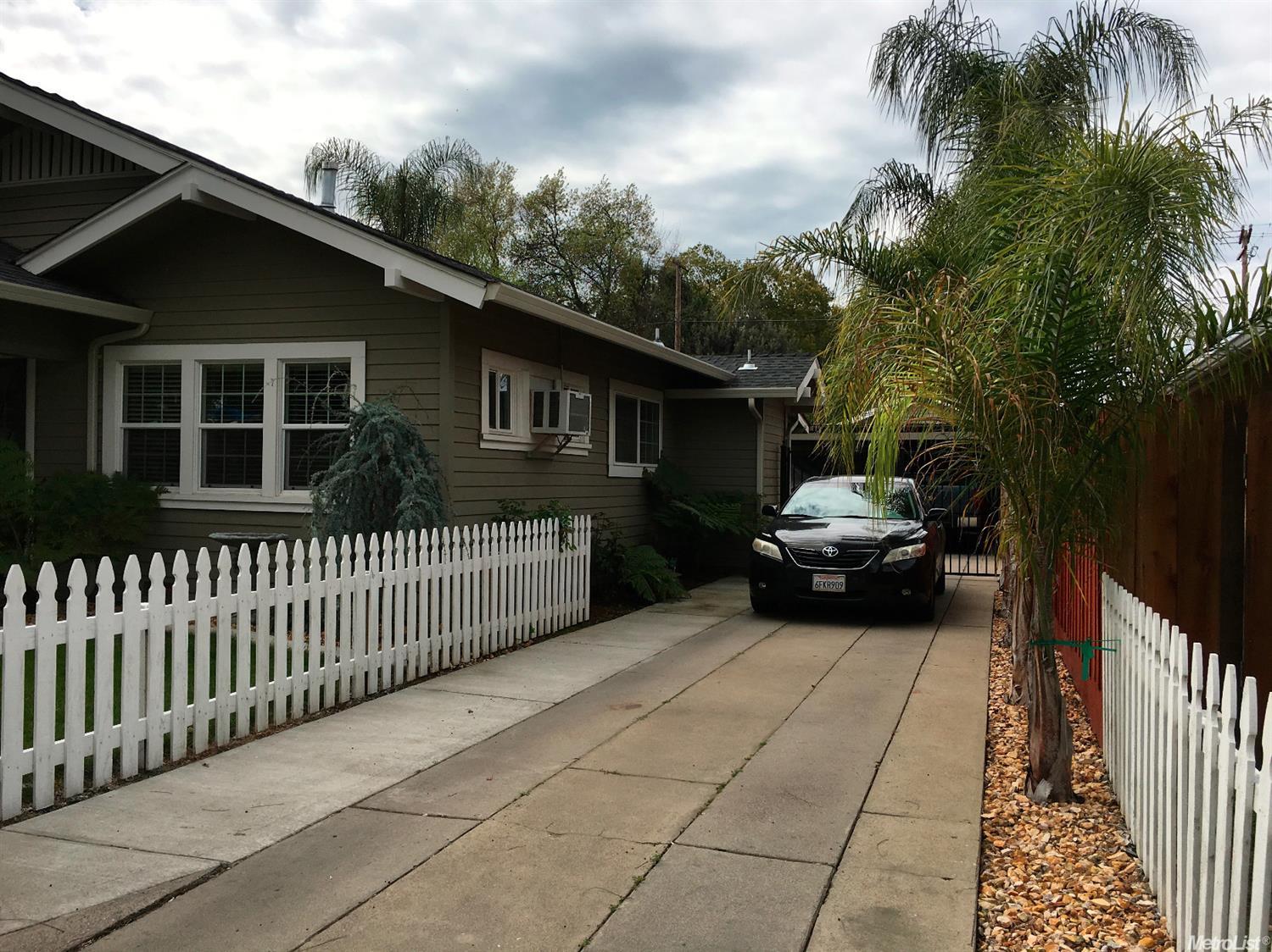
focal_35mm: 29
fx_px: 1065
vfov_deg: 48.2
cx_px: 636
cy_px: 476
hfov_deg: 61.7
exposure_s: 1/1972
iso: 25
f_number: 2.2
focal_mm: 4.15
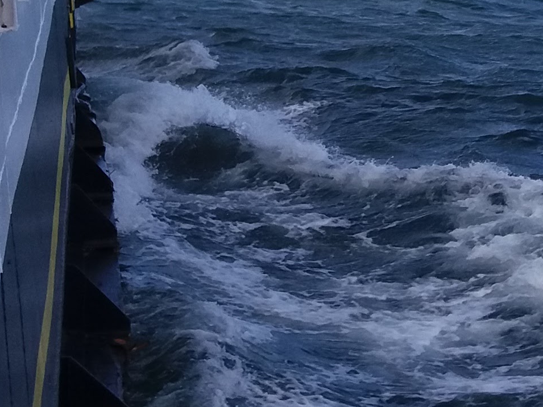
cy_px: 2
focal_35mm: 121
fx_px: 1898
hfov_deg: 16.1
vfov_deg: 12.1
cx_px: 449
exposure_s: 1/1588
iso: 64
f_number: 1.9
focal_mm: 3.7
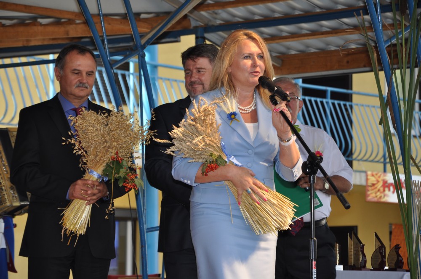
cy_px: 140
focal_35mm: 158
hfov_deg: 13.1
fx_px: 1839
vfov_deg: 8.7
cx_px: 210
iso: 200
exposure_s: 1/160
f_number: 6.3
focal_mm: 105
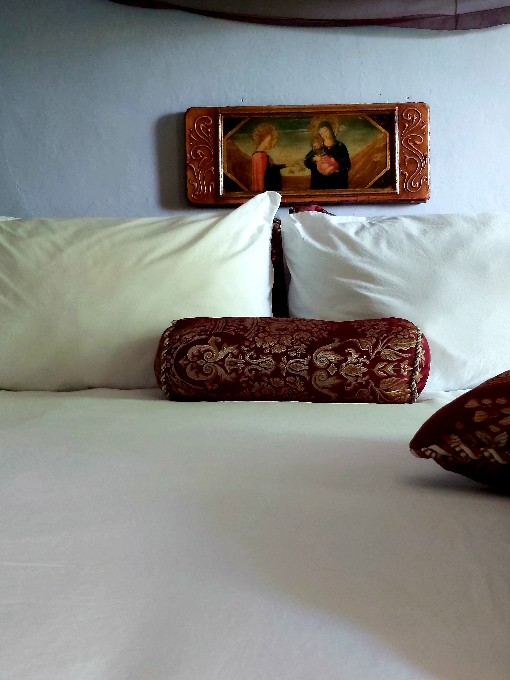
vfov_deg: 67.3
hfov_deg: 53.1
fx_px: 511
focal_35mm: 26
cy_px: 340
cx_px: 255
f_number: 1.7
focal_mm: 3.92
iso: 500
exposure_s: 1/50
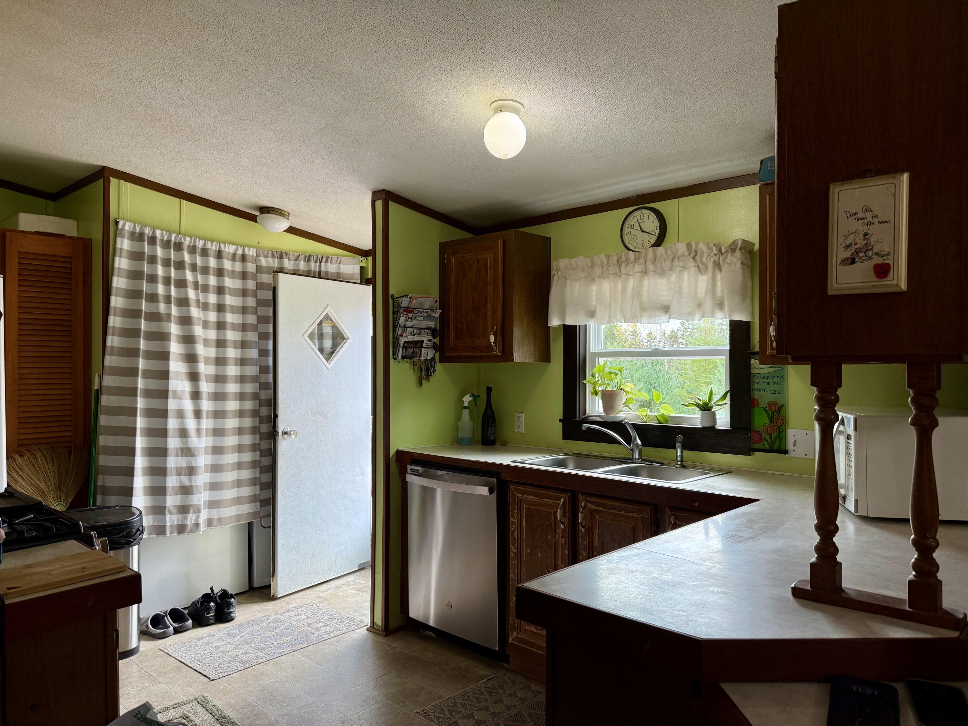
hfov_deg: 71.6
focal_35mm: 24
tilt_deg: +0.7
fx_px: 671
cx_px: 484
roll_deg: +0.2
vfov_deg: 56.8
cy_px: 363
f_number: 1.78
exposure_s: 1/194
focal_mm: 6.76
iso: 125
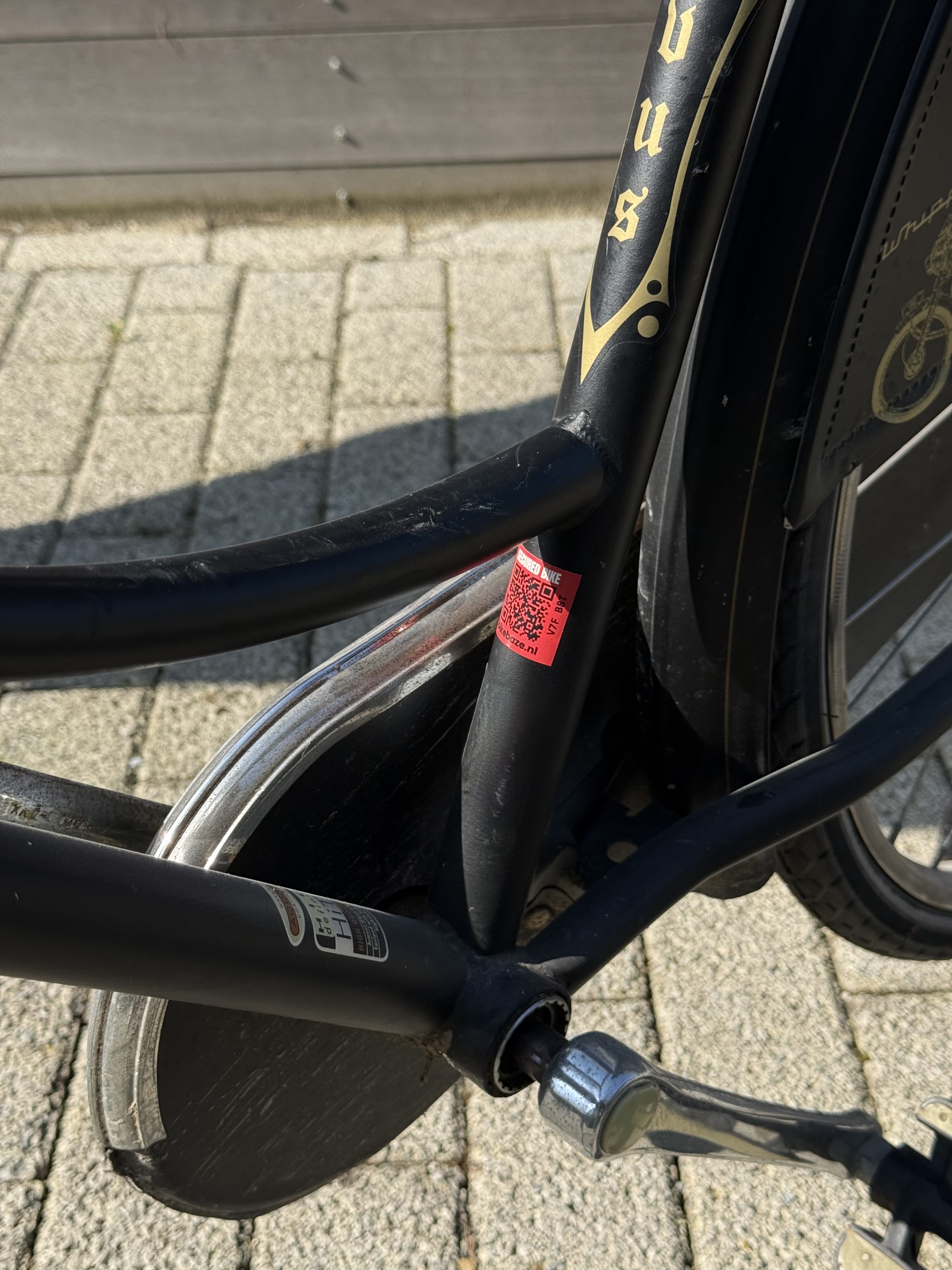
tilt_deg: -32.9
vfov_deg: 39.7
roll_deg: -0.5
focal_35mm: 48
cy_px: 635
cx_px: 476
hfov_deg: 30.3
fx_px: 1760
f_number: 1.78
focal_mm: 6.76
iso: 100
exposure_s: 1/2976
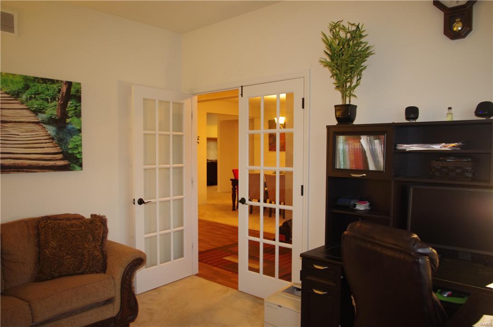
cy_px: 164
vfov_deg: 47.8
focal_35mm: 27
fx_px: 369
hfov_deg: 67.5
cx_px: 246
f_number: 4
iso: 800
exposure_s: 1/20
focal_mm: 18
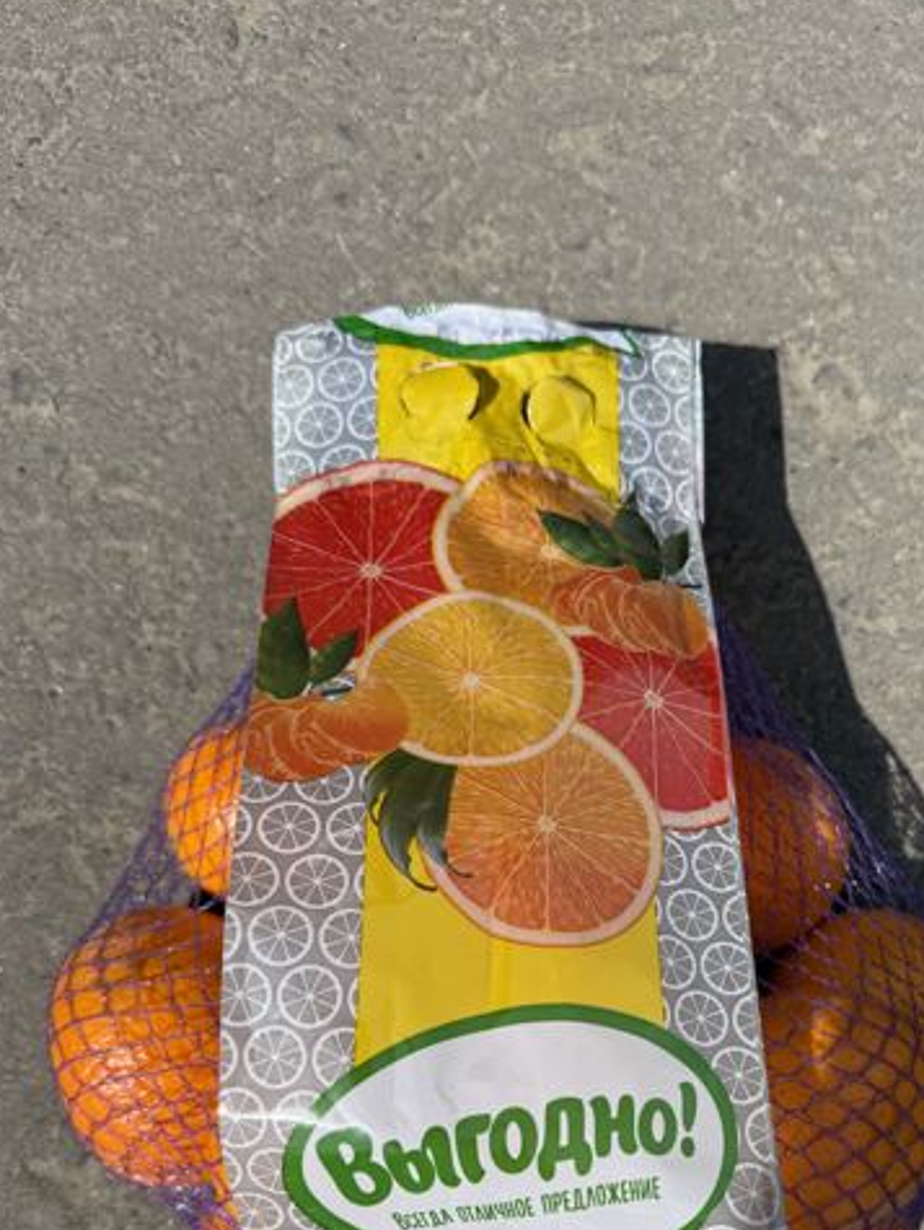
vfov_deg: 51.2
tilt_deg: -79.0
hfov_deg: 40.5
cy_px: 861
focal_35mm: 35
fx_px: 1244
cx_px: 572
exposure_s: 1/6711
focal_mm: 6.76
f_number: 1.78
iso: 80
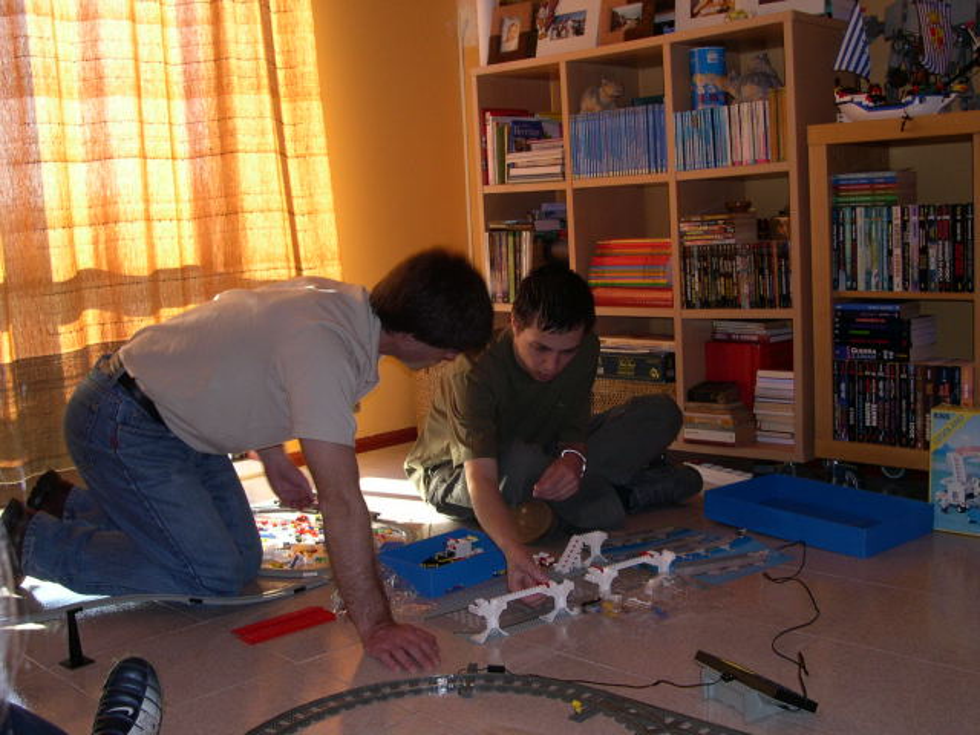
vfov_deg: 37.7
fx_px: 1076
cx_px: 490
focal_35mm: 38
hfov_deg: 49.0
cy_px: 368
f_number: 7.6
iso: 238
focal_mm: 8
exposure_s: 1/30
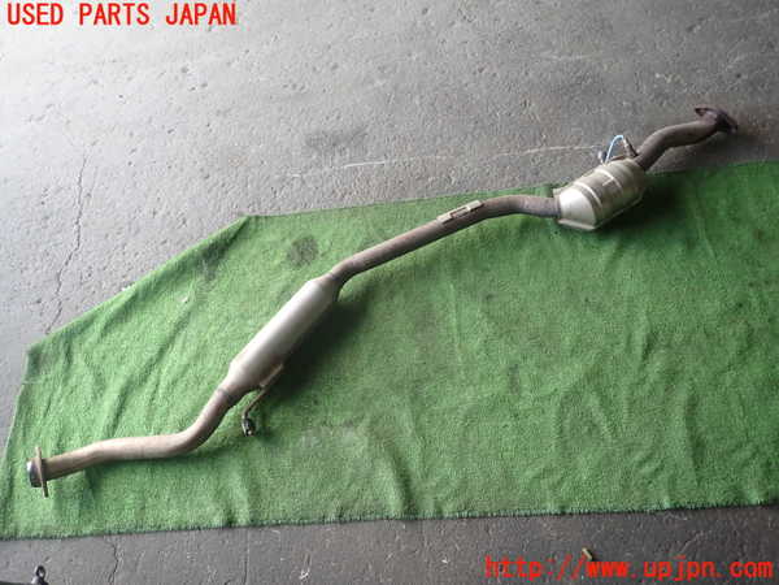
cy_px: 292
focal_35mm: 25
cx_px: 390
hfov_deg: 69.4
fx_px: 563
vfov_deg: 54.9
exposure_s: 1/60
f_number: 2
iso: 100
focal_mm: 4.5
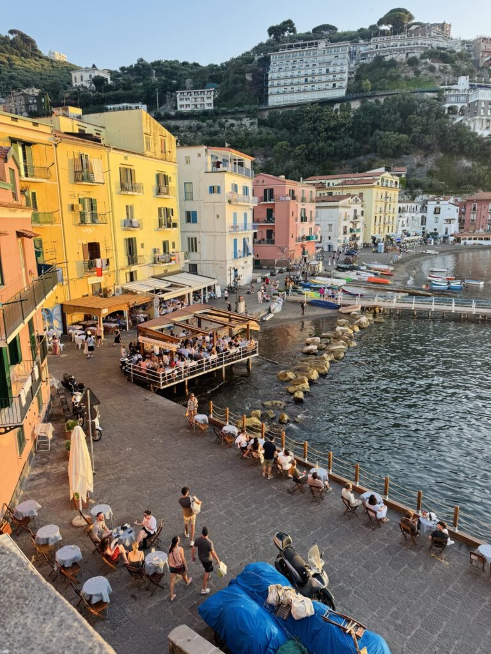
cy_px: 327
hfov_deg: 56.8
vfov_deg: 71.6
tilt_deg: -13.8
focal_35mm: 24
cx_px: 246
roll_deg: +0.8
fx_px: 454
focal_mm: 6.76
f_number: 1.78
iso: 80
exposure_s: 1/345
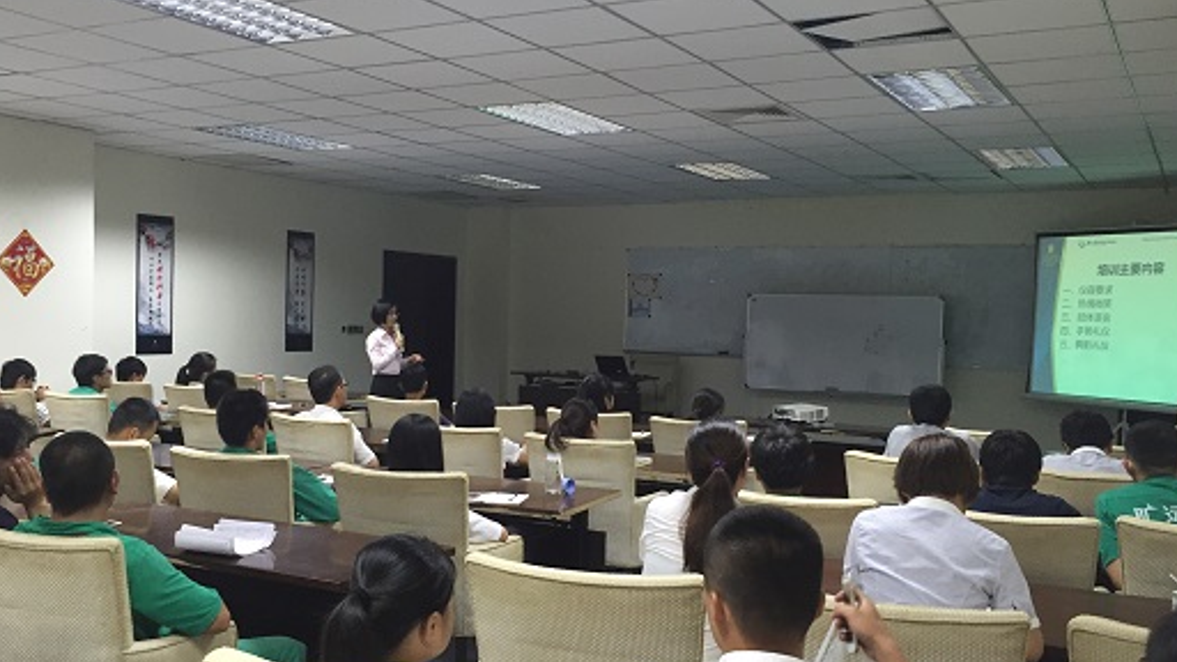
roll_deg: -2.2
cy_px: 359
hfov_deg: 53.9
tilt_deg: -3.1
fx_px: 1155
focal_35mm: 37
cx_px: 538
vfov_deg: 32.0
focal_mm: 4.15
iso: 125
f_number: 2.2
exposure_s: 1/33
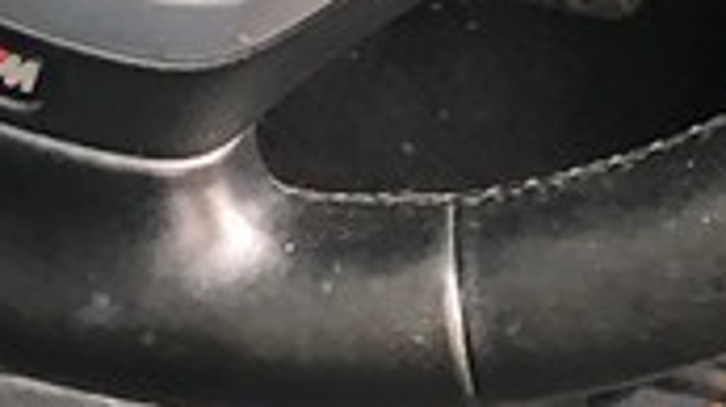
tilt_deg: -29.2
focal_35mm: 176
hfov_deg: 11.9
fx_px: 3385
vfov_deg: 6.5
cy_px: -604
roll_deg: -3.2
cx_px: -201
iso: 64
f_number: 1.8
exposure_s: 1/15
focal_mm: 4
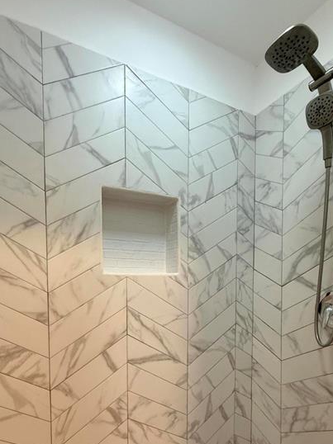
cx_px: 132
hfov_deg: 65.3
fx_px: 257
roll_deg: +1.2
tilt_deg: -1.3
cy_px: 298
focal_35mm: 20
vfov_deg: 79.0
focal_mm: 2.22
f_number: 2.2
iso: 200
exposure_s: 1/60
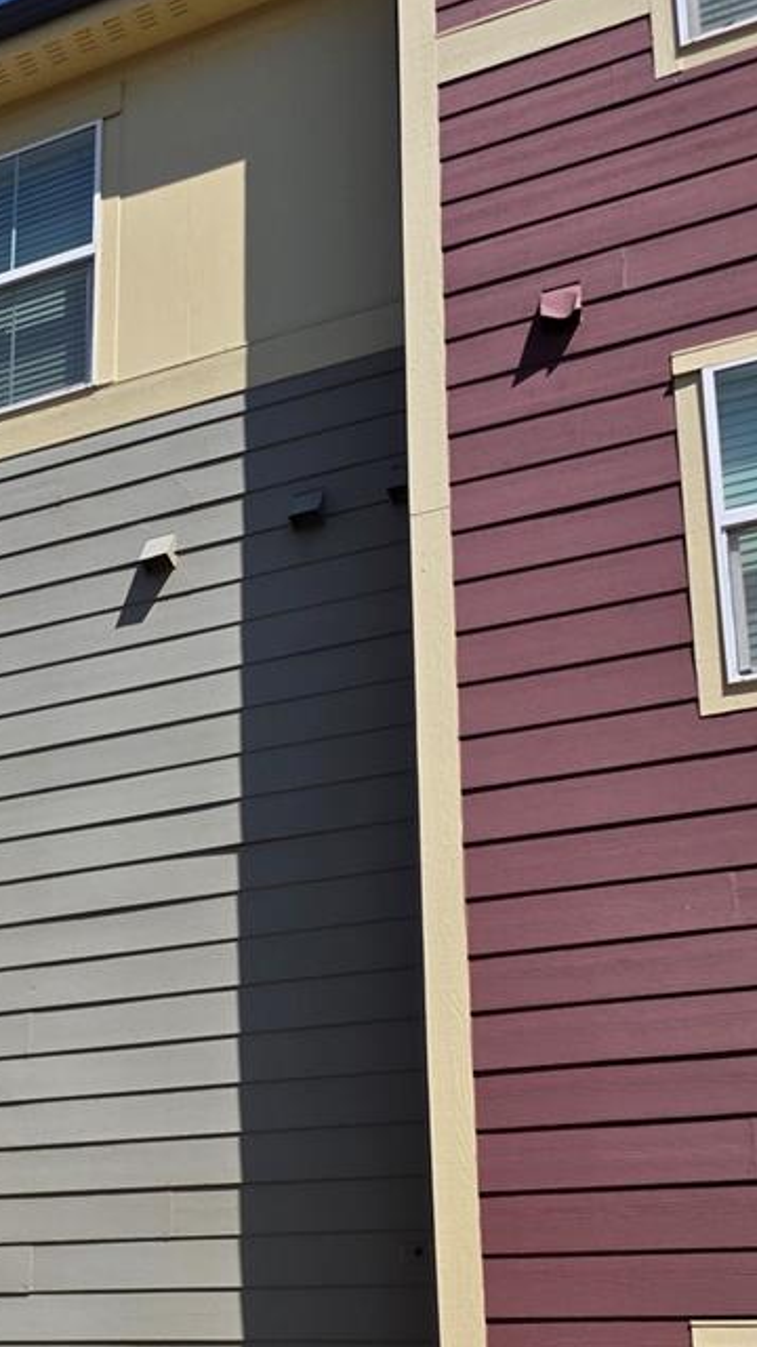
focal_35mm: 47
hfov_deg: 23.8
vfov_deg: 41.8
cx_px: -78
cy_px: 1078
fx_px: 1677
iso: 80
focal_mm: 6.25
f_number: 1.7
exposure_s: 1/7333
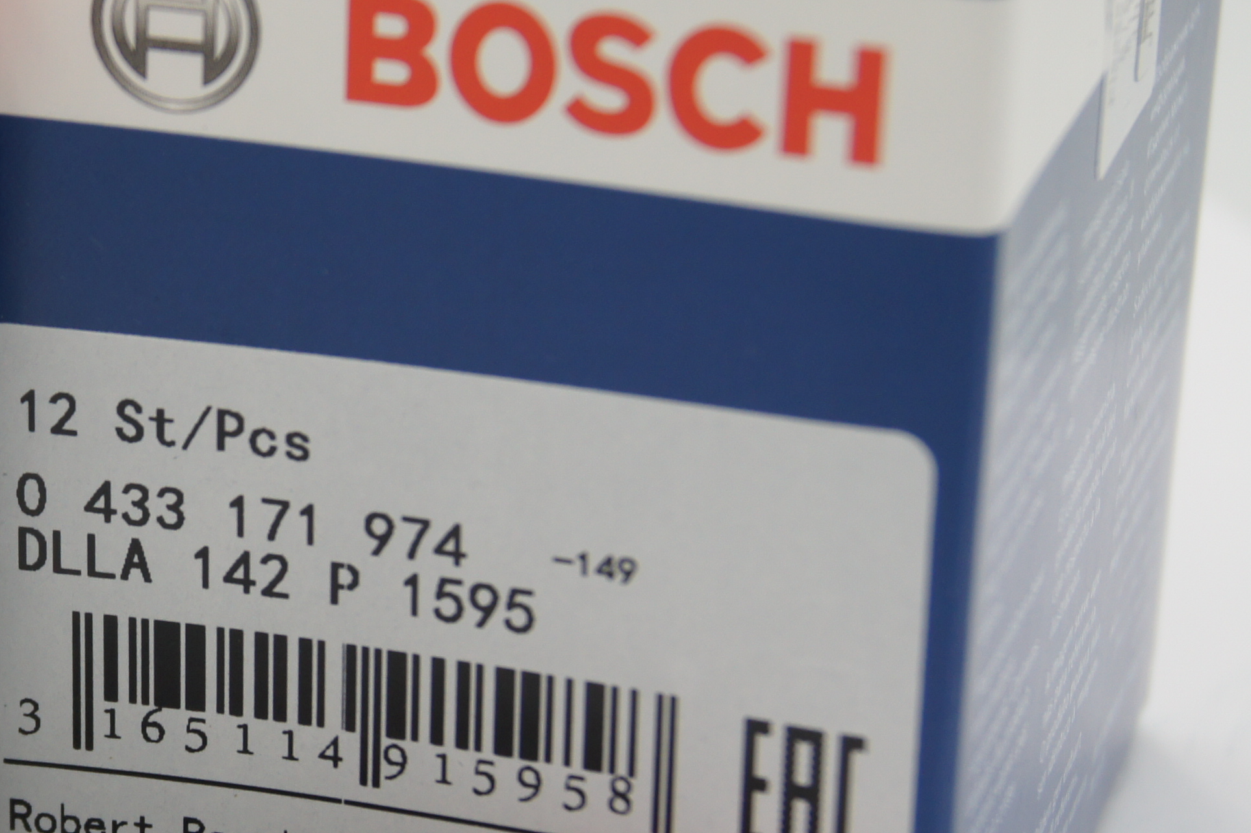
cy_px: 472
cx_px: -64
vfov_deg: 10.9
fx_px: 4348
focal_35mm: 125
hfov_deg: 16.0
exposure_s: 1/125
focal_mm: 35
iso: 200
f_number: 5.6
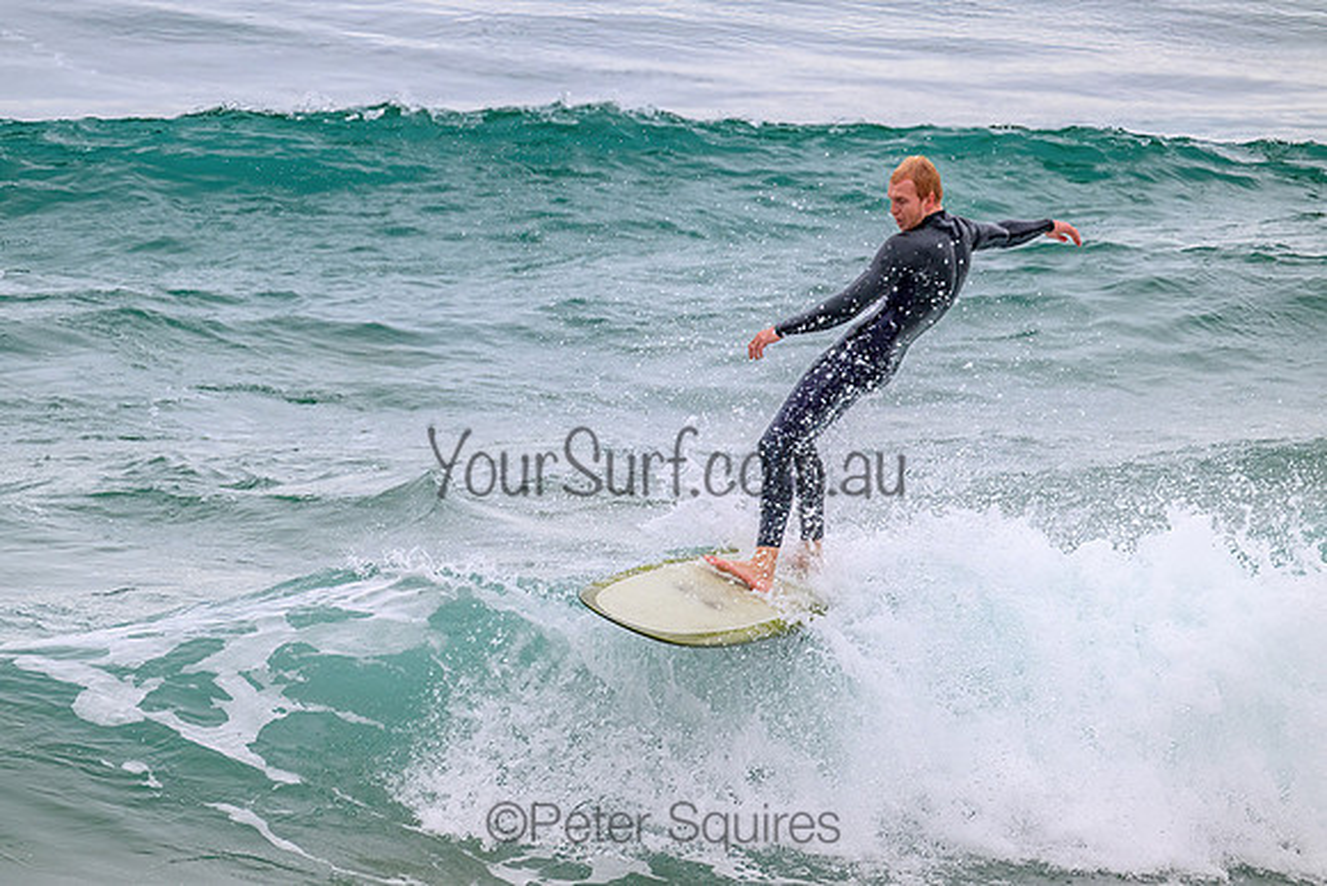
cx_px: 644
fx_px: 23913
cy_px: 430
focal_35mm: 649
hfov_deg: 3.2
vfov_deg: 2.1
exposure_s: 1/2000
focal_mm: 630
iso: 1000
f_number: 11
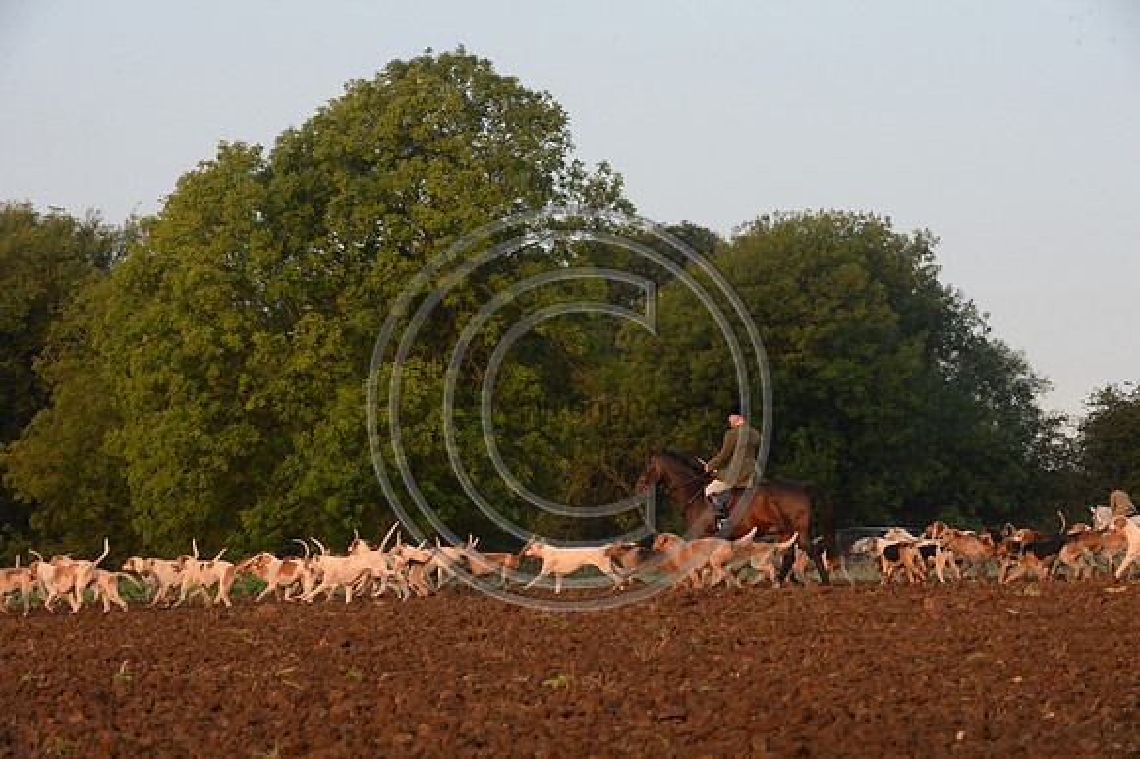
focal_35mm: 120
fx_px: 3798
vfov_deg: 11.4
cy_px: 380
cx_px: 570
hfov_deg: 17.1
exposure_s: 1/500
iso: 2500
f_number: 9
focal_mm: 120
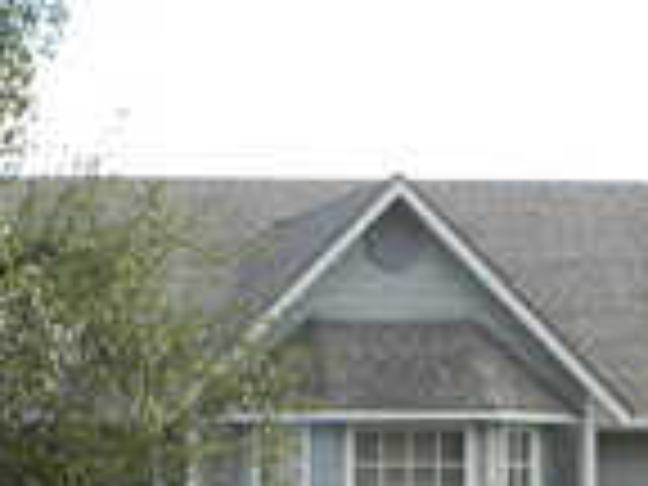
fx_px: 3800
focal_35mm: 203
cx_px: 130
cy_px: 432
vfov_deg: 7.3
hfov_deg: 9.7
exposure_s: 1/160
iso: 80
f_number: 3.8
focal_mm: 10.2
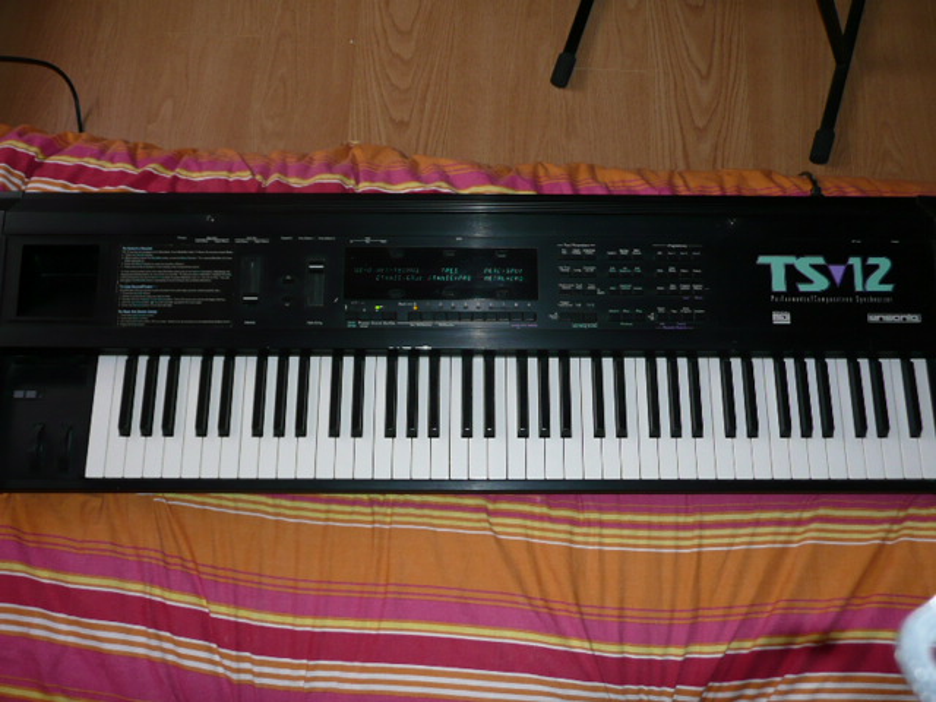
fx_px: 865
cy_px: 351
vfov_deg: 44.2
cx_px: 468
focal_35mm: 32
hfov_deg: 56.8
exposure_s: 1/30
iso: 100
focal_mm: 4.6
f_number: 3.3
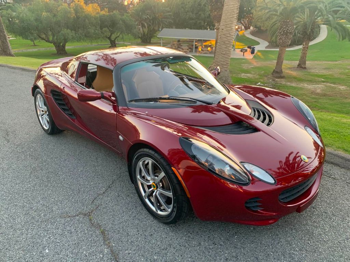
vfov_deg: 53.1
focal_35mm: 26
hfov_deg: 67.3
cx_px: 175
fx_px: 263
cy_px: 131
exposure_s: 1/119
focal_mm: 4.25
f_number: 1.8
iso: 100
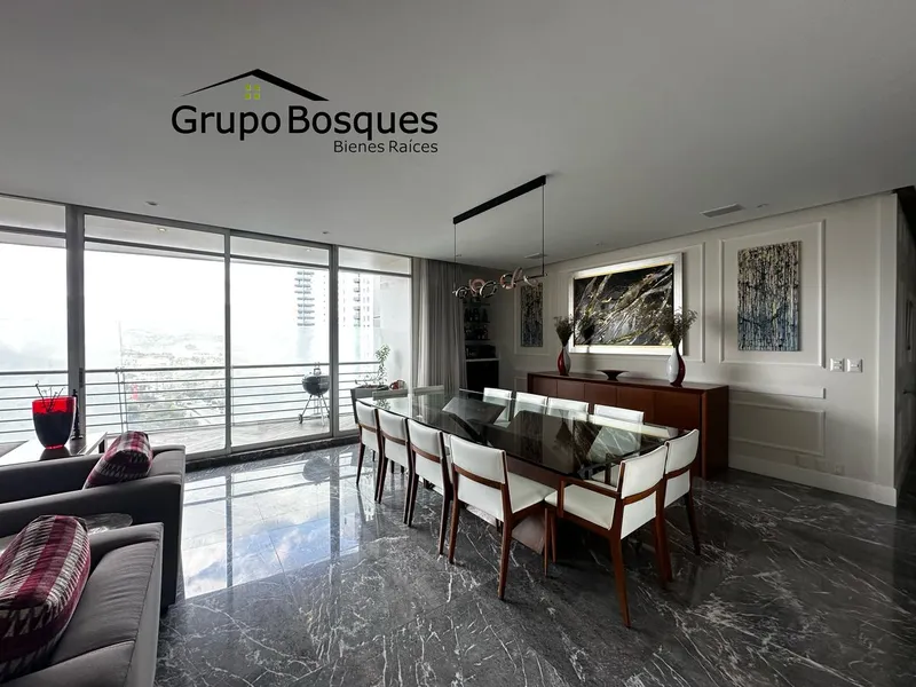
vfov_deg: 85.7
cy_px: 344
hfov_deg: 102.1
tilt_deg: -0.2
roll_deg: +0.8
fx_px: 370
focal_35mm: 14
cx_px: 458
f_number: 2.2
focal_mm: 2.22
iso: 125
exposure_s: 1/99
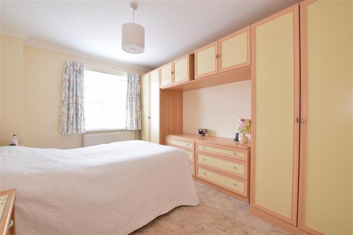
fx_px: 147
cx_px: 176
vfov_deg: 77.3
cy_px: 118
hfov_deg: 100.4
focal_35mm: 15
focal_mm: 10
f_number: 14
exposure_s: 1/2.5
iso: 250
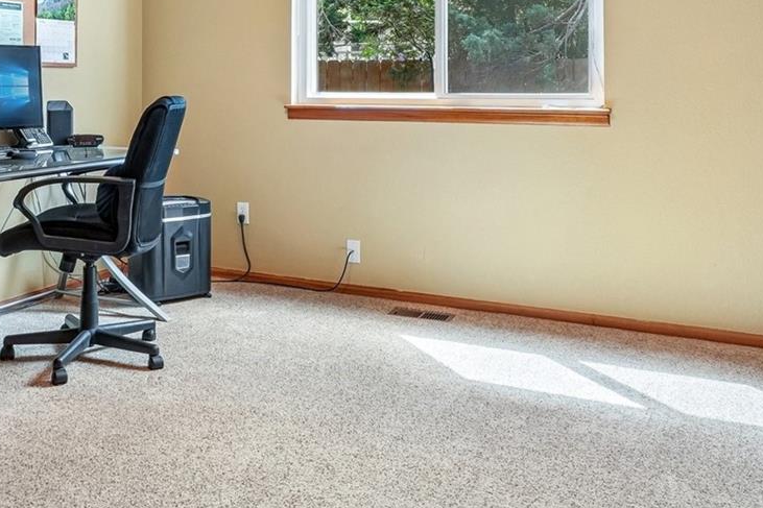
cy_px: 105
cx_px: 267
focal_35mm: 36
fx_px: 765
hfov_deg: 52.2
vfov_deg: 35.6
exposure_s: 1/30
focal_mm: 11
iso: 500
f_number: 8
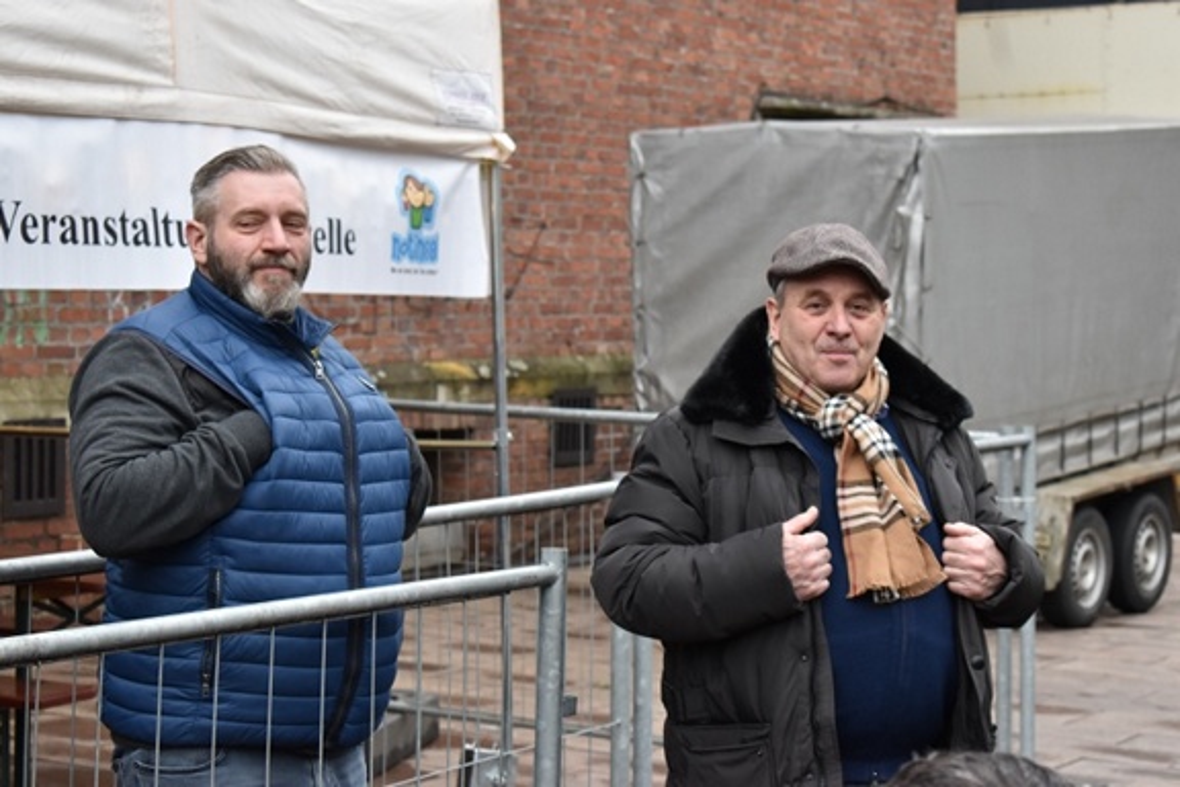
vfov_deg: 16.6
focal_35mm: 82
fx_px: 2704
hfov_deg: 24.6
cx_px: 590
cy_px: 394
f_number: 5.6
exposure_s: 1/160
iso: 640
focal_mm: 55
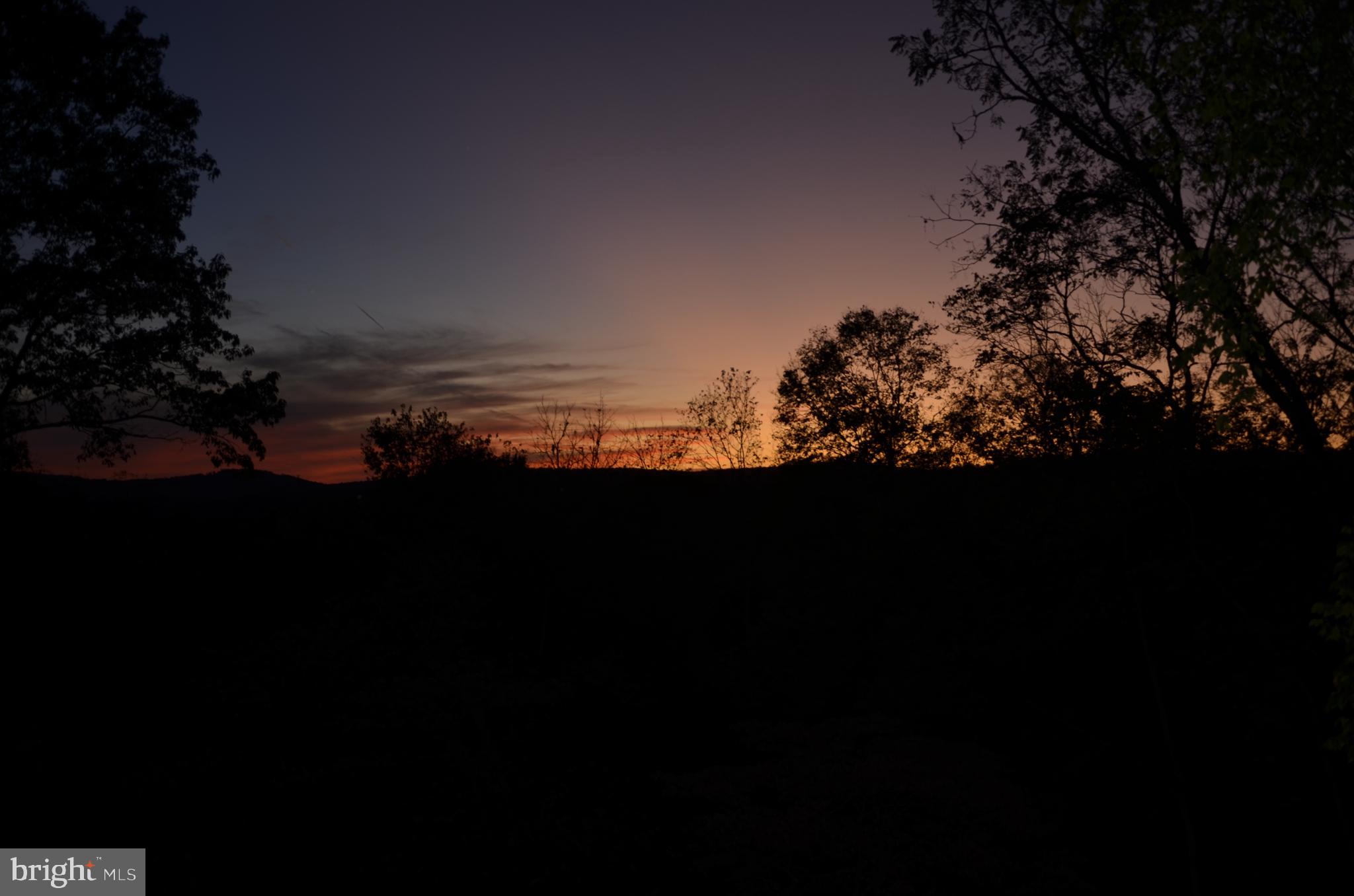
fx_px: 1351
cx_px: 677
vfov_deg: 36.7
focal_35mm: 36
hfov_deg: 53.2
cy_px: 448
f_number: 3.8
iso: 100
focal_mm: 24
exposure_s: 1/60
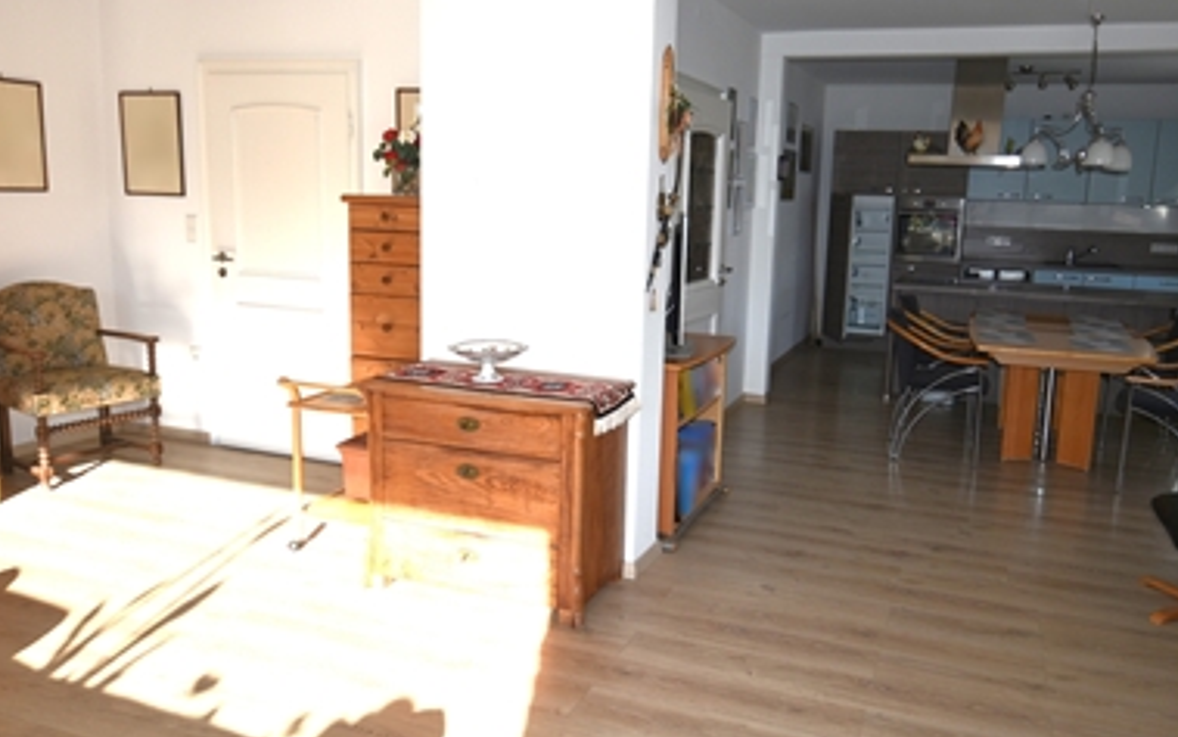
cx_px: 633
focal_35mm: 28
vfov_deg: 44.5
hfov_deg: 66.4
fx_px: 899
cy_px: 330
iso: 110
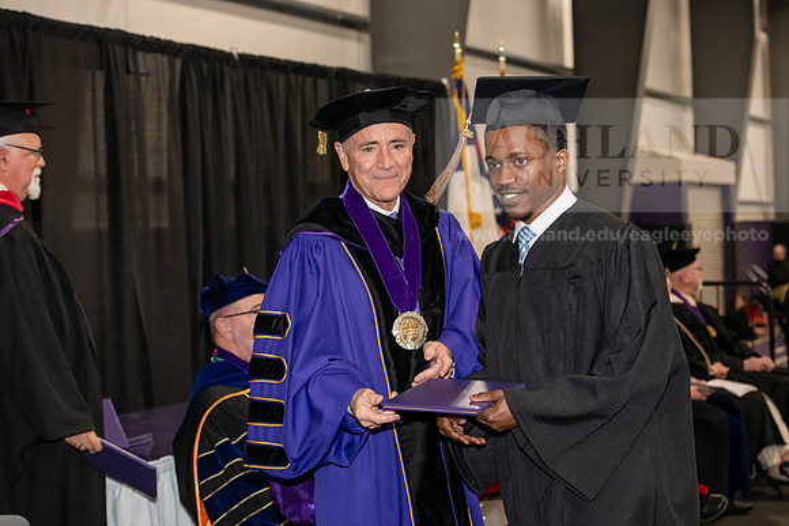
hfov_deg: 28.8
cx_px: 394
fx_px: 1534
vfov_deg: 19.5
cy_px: 263
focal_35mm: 70
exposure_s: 1/200
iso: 2500
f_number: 5
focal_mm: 70
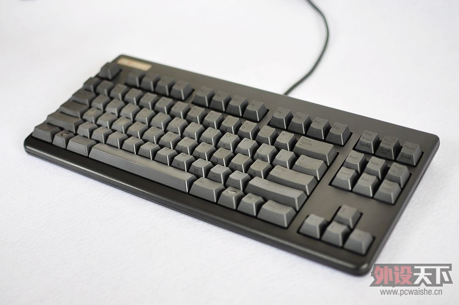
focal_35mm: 52
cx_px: 230
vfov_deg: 25.7
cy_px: 152
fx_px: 669
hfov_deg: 37.9
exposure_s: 1/50
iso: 200
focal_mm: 35
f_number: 1.8
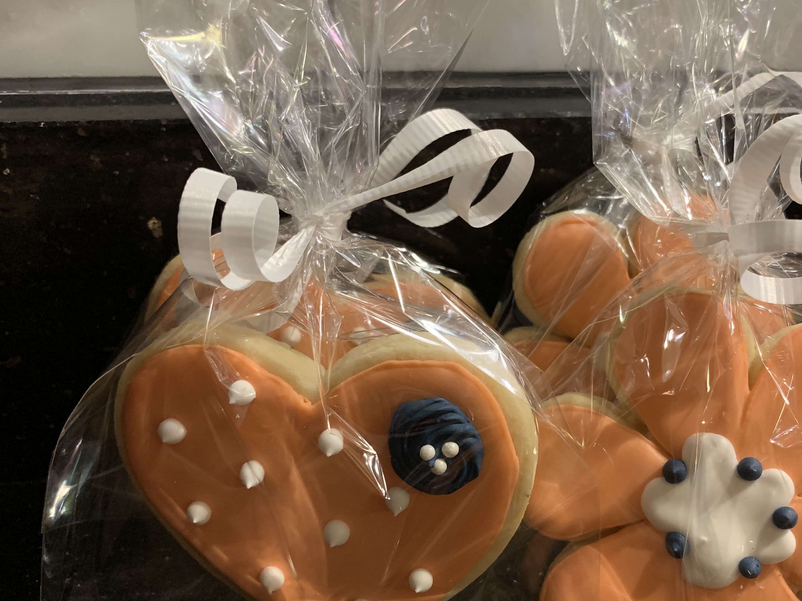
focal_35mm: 35
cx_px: 503
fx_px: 811
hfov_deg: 52.0
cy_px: 344
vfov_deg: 40.6
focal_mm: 4.25
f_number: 1.8
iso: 400
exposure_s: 1/40
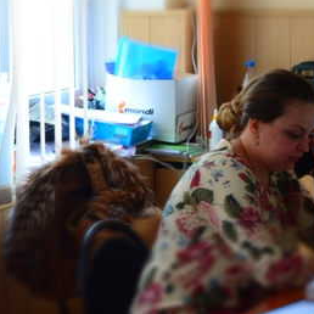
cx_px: 323
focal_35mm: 163
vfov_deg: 10.7
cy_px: 123
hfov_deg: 10.6
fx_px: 1673
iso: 800
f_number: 7.1
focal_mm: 55
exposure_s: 1/15
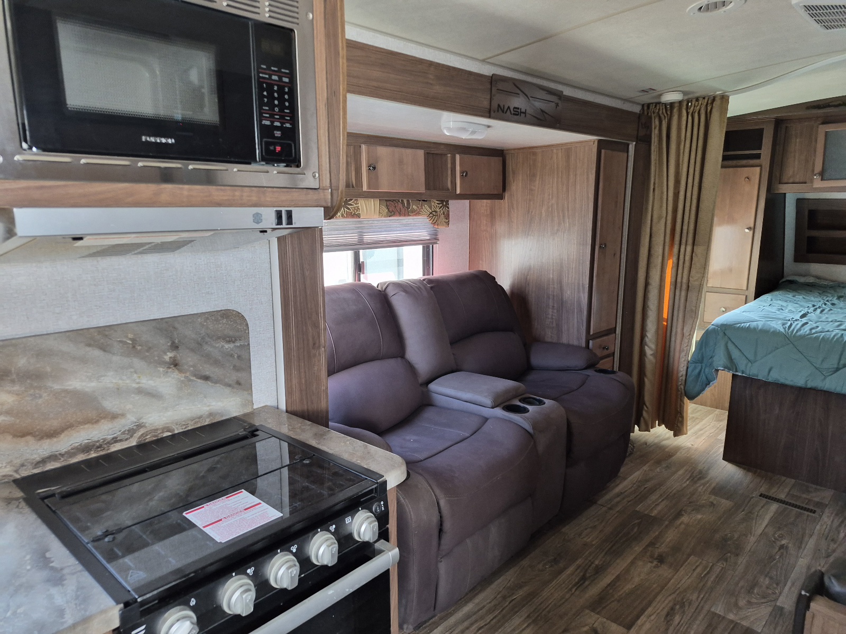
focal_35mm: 23
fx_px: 562
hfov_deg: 73.9
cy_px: 317
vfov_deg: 58.9
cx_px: 423
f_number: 1.8
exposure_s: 1/120
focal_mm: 5.4
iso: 250
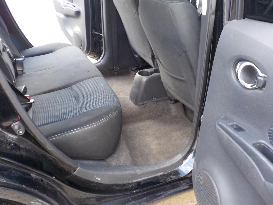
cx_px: 136
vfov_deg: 46.8
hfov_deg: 60.0
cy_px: 102
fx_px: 237
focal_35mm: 30
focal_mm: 4.1
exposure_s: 1/30
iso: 140
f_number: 3.3
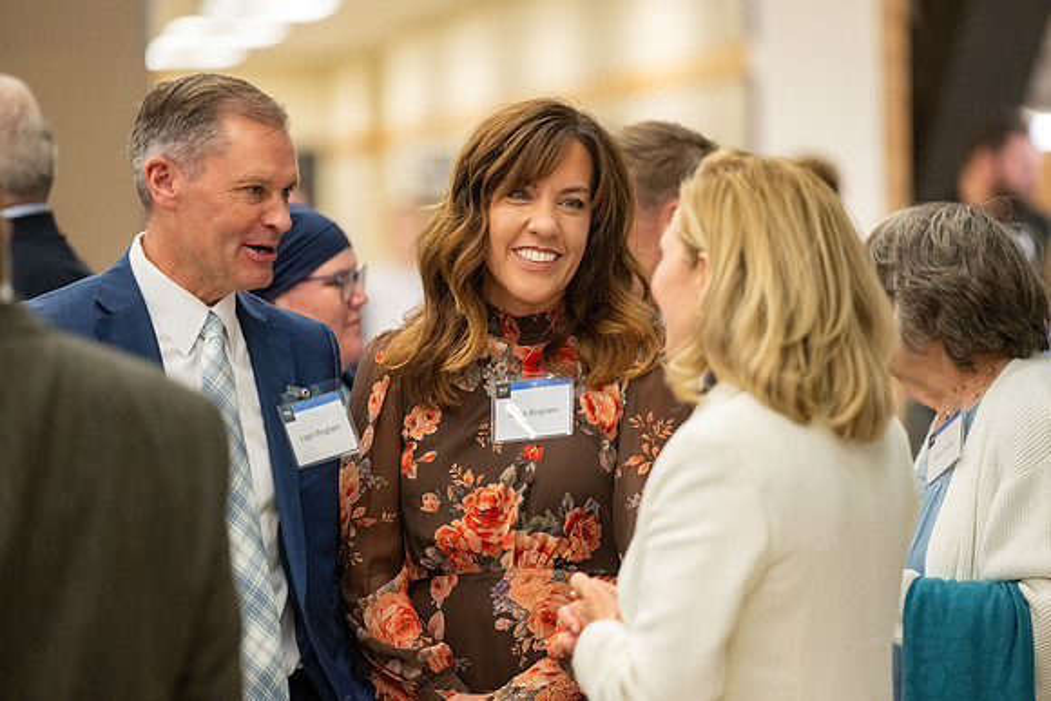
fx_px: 5840
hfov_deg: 10.3
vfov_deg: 6.9
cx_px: 526
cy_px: 350
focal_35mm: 200
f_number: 2.8
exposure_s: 1/200
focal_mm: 200
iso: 2000
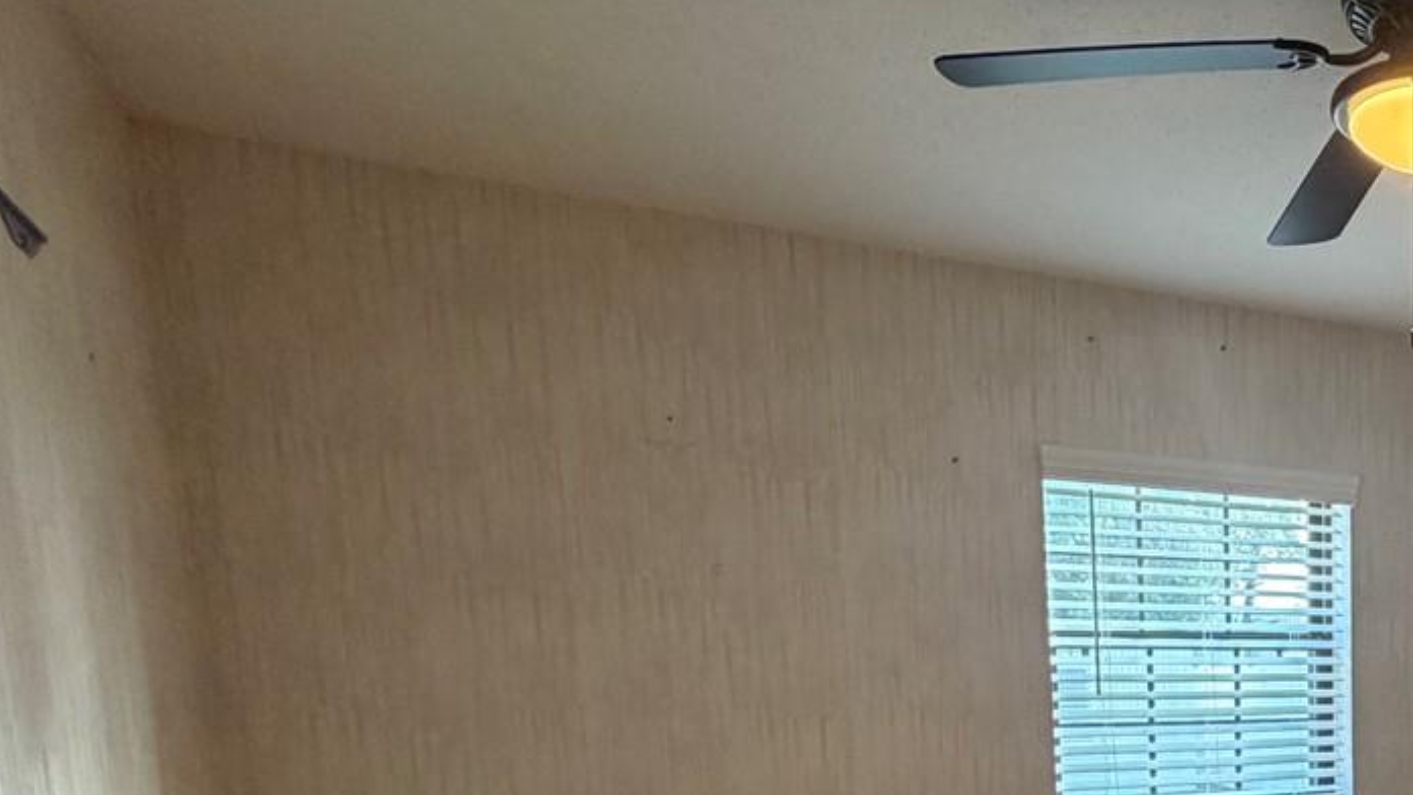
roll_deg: +1.0
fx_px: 1311
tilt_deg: -6.7
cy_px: 872
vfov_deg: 30.3
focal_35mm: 35
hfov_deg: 48.3
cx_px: 1364
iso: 320
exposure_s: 1/60
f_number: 2.2
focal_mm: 2.22
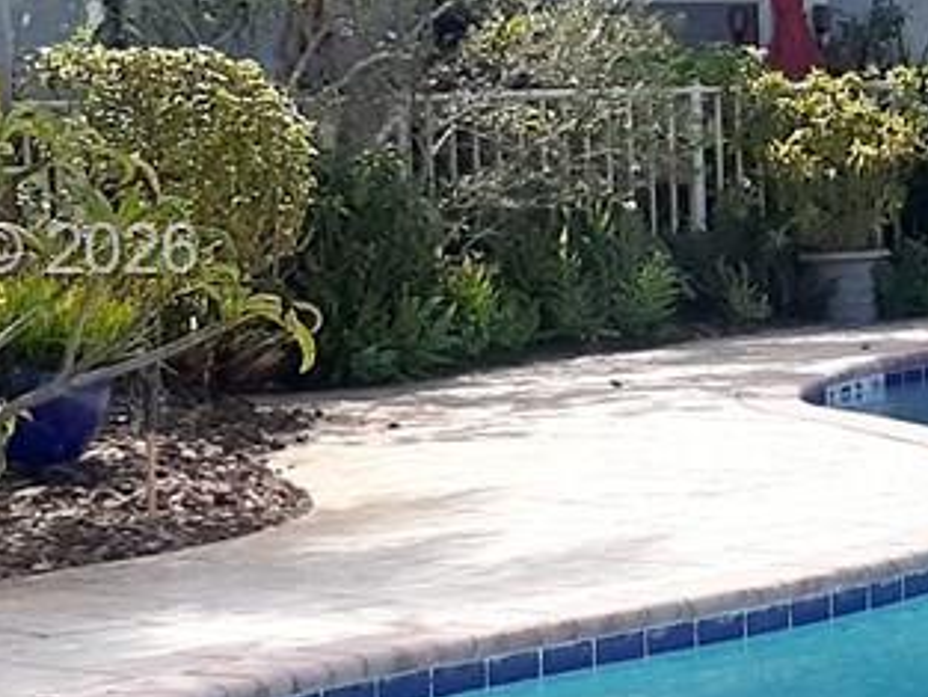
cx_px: 1648
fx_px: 3701
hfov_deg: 13.0
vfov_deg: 10.7
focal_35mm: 138
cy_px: 255
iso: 40
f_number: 1.9
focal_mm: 3.6
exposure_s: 1/1144
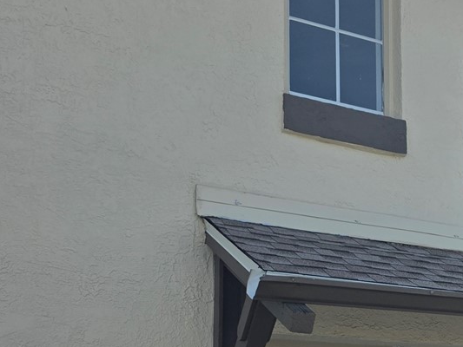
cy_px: 351
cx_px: 640
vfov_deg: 20.6
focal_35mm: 69
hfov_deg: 23.9
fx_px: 923
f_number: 1.7
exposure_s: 1/6150
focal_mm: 6.3
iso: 80
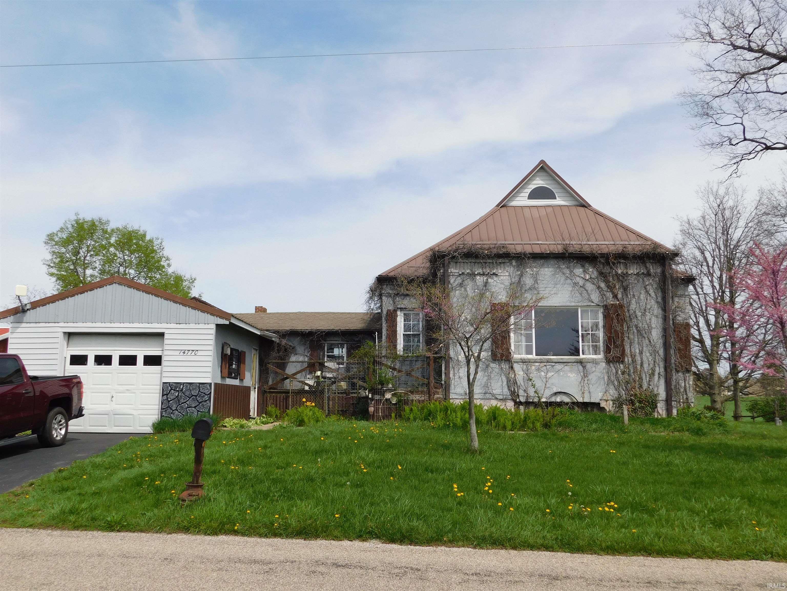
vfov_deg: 46.8
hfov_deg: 60.0
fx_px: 682
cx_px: 394
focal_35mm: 30
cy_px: 296
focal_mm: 5.3
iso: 125
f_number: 6.4
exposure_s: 1/500
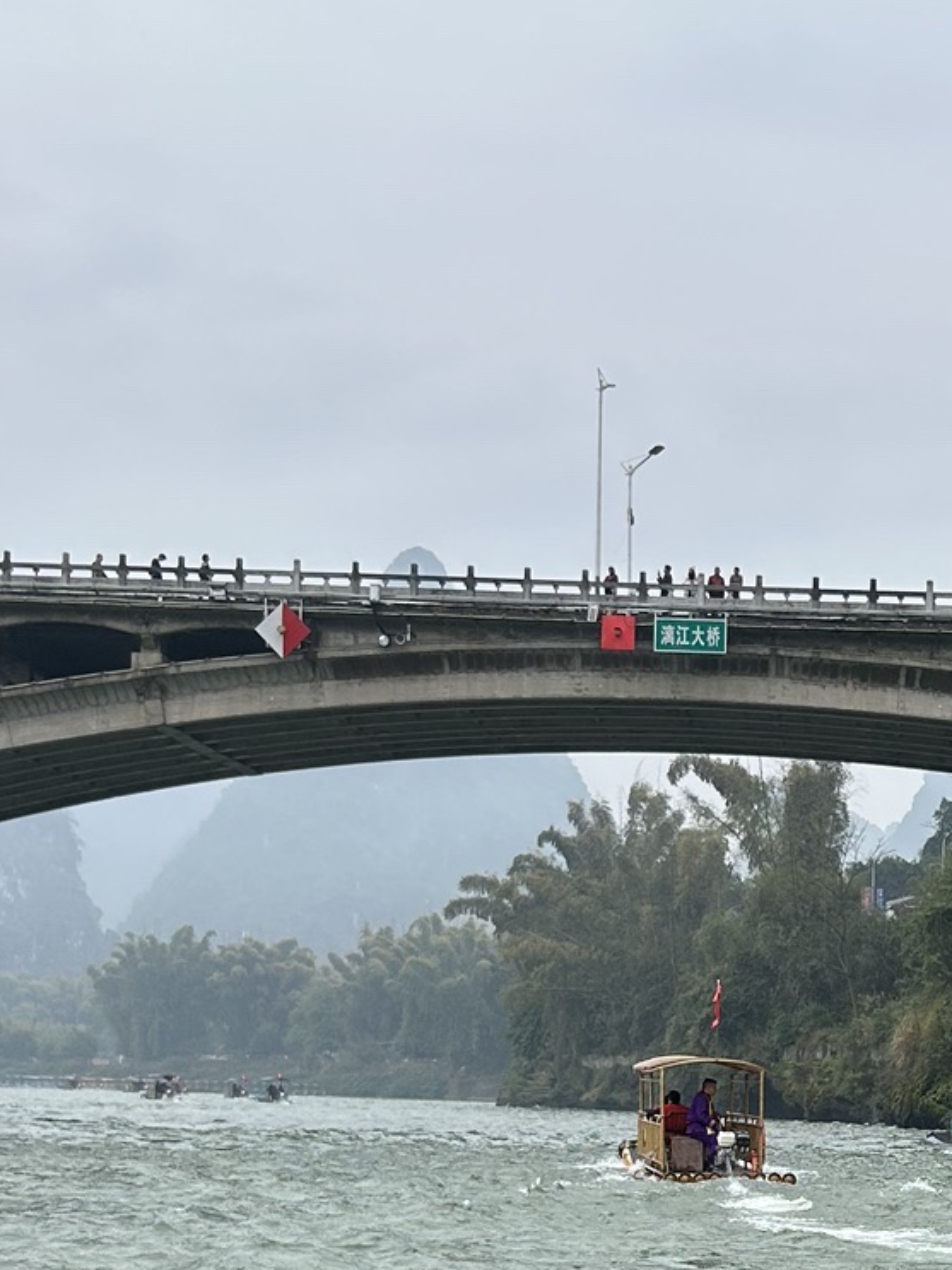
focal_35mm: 70
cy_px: 1203
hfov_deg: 20.6
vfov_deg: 26.6
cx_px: 832
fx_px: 2568
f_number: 1.5
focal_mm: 5.7
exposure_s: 1/1135
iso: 50
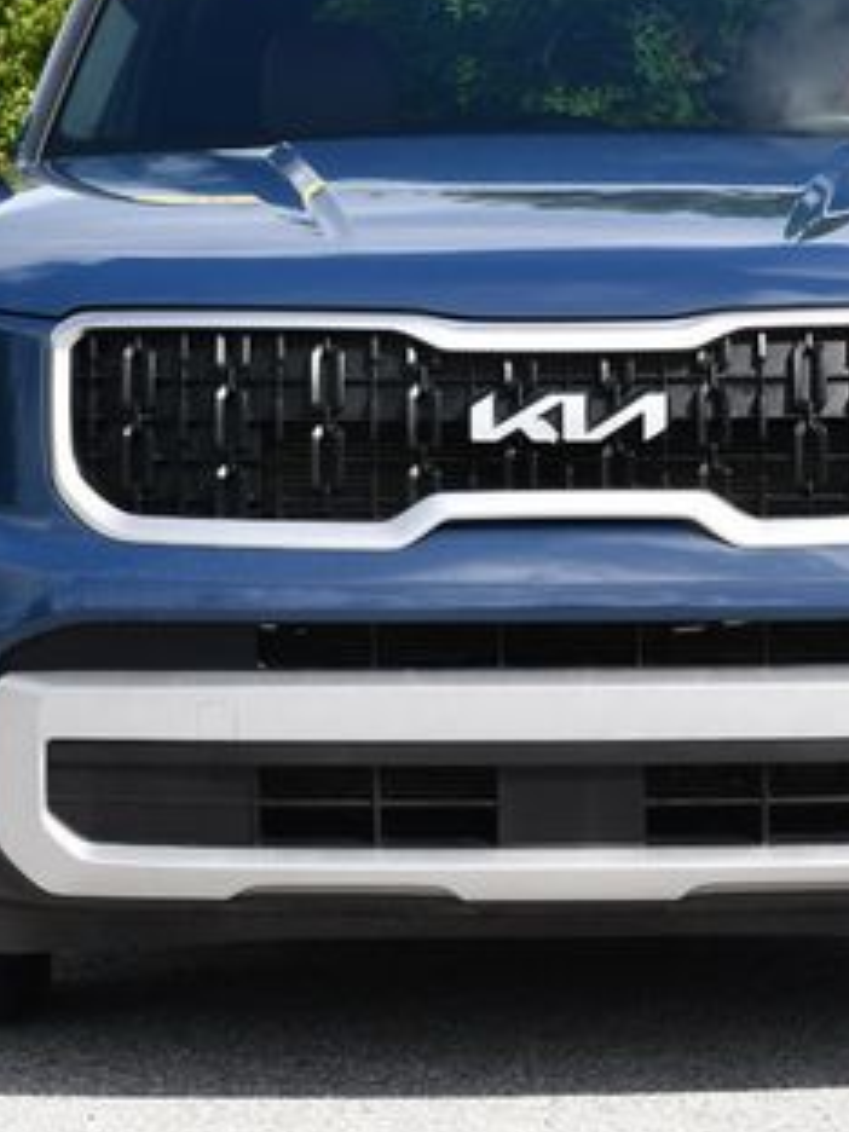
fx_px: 4644
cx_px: 602
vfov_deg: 13.9
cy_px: 428
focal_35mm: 142
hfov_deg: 10.4
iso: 140
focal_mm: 36
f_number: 8
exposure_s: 1/250
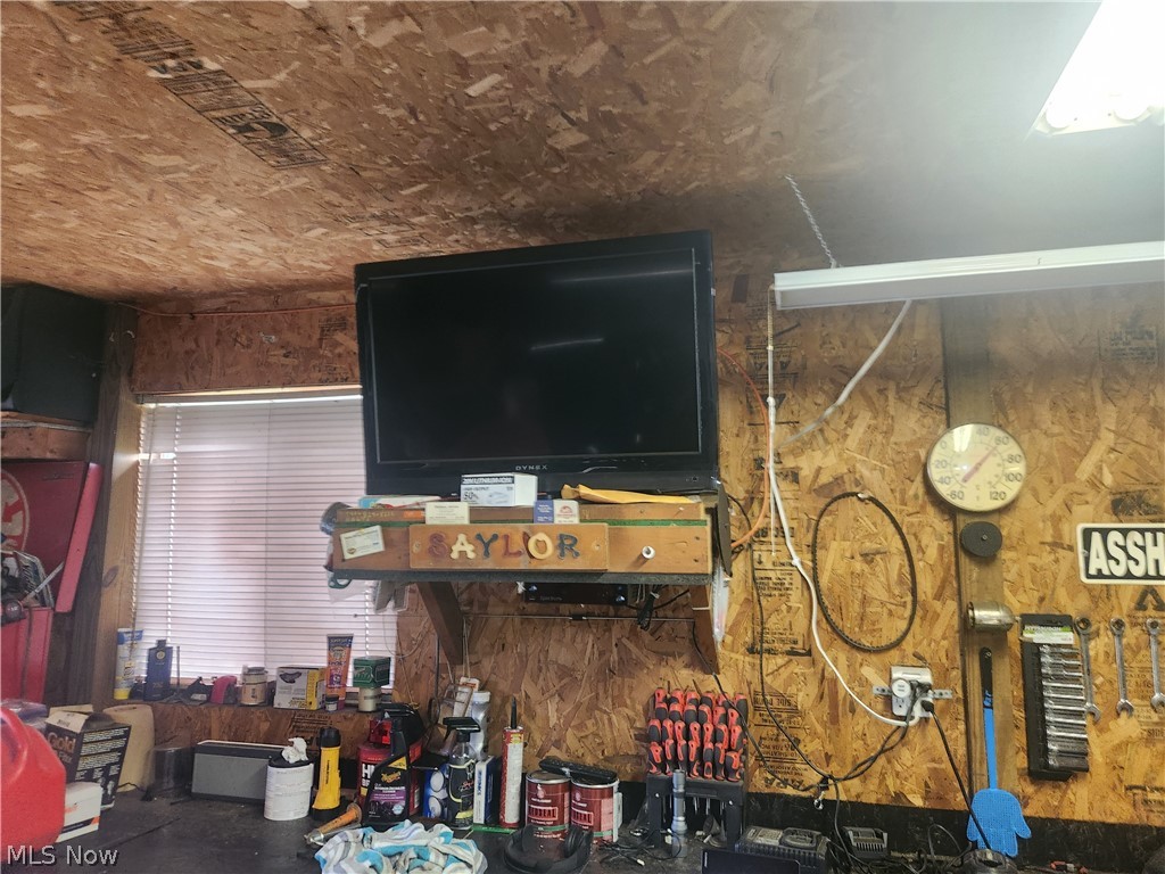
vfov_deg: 58.9
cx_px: 582
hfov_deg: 73.9
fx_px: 774
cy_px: 437
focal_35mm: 23
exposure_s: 1/60
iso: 640
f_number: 1.8
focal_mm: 5.4
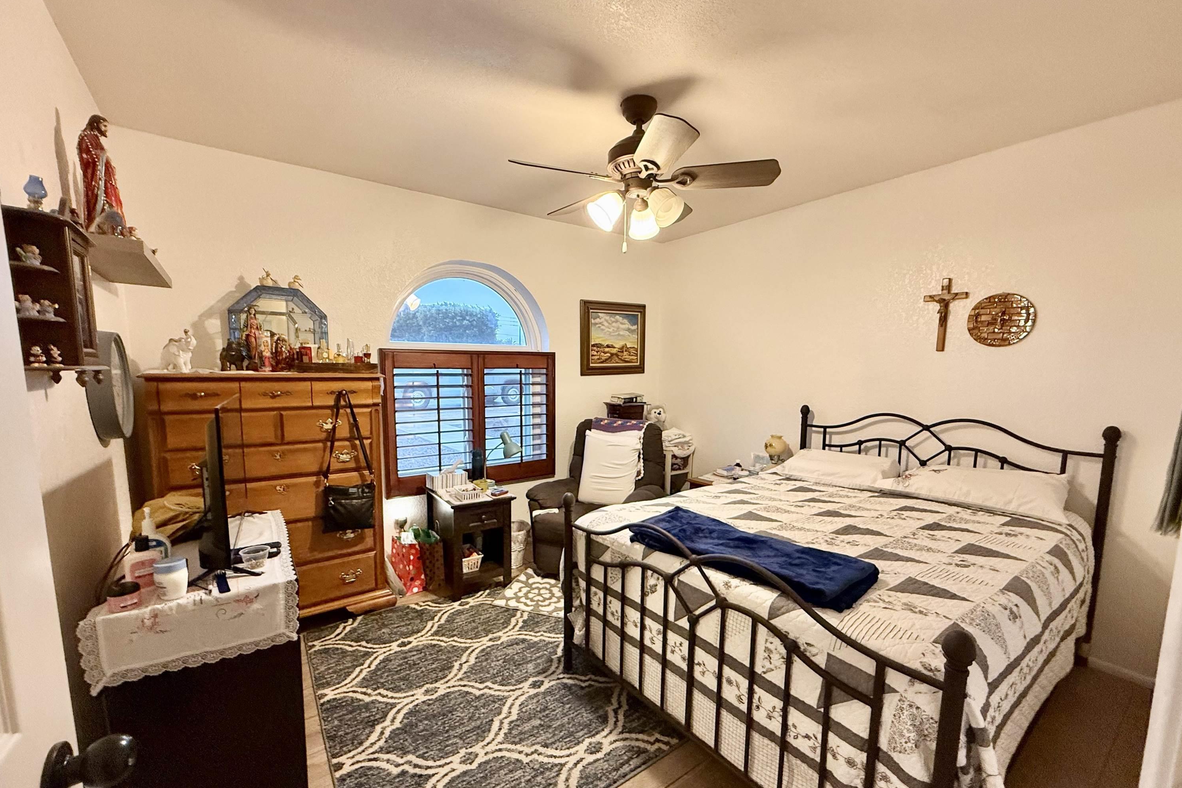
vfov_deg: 77.2
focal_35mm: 15
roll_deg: -0.4
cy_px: 428
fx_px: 492
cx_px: 586
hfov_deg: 100.4
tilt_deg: -6.7
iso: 500
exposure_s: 1/60
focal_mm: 2.22
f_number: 2.2
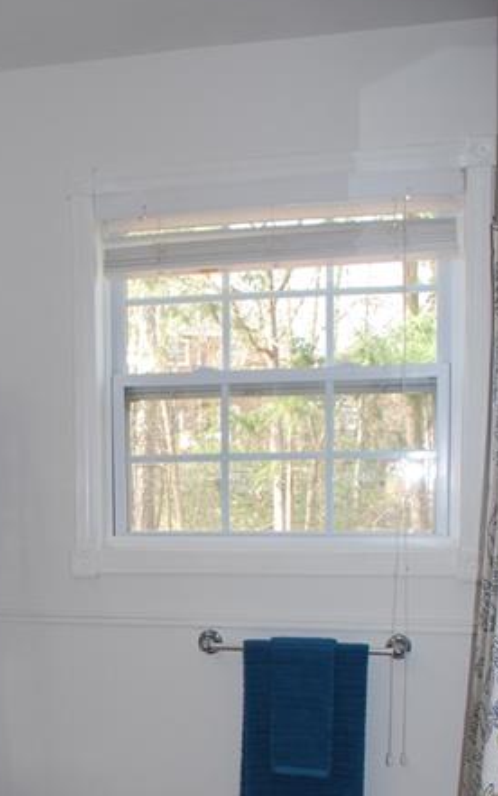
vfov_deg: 40.5
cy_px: 608
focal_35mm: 48
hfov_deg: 26.1
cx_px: 61
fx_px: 1041
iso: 200
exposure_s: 1/60
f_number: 3.5
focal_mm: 18
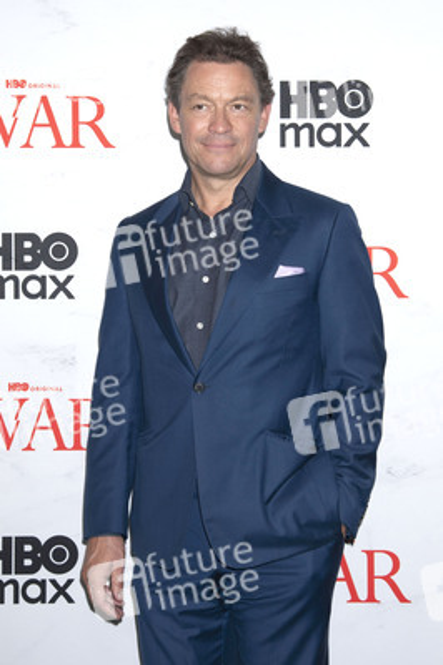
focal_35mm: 52
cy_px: 332
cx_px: 222
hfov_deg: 25.9
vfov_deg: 38.2
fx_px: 961
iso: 640
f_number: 6.3
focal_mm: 52
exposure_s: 1/200
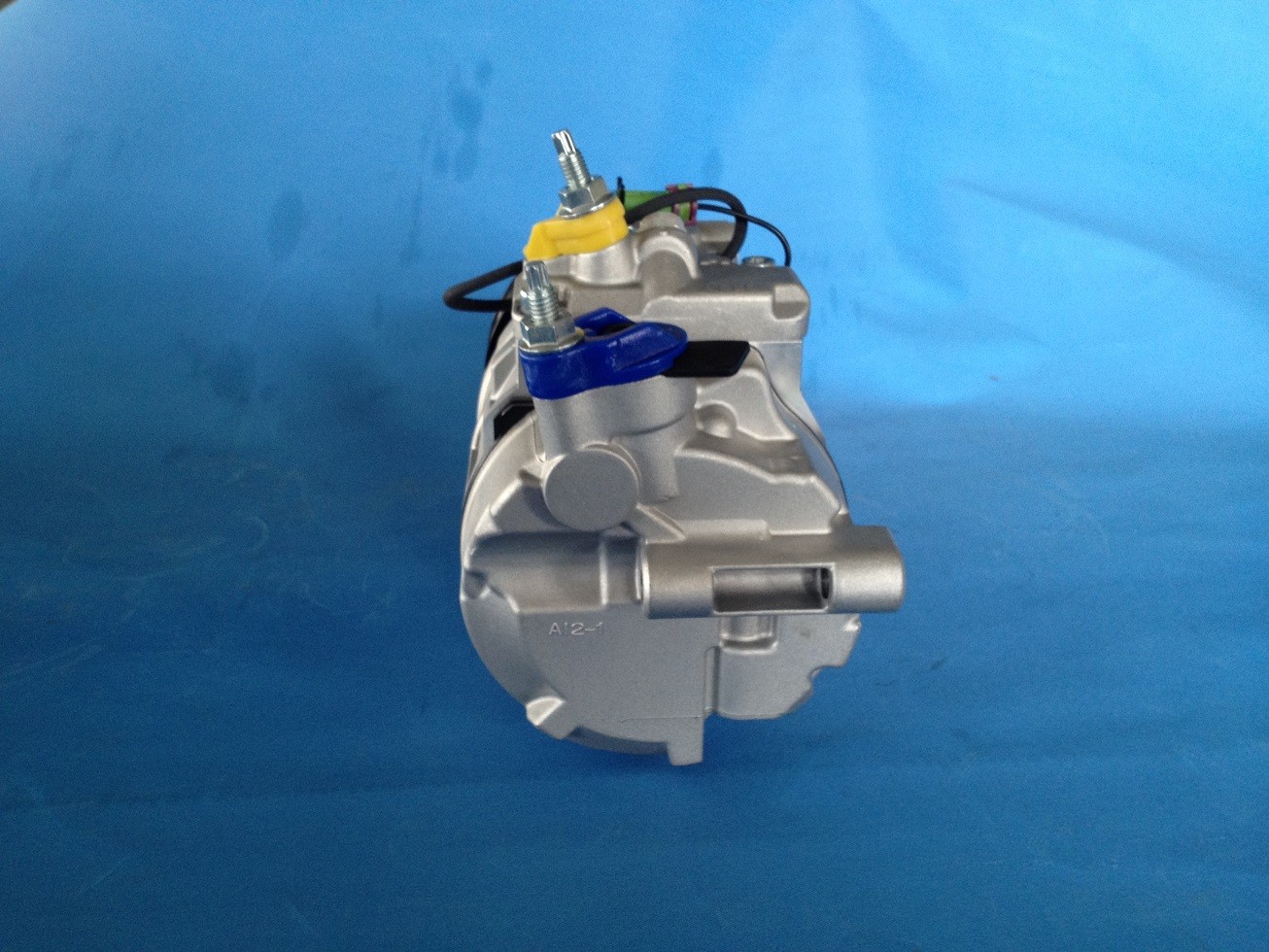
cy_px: 476
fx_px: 1283
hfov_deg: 52.6
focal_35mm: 35
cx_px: 634
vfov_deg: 40.7
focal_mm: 4.28
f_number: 2.4
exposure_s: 1/20
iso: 125
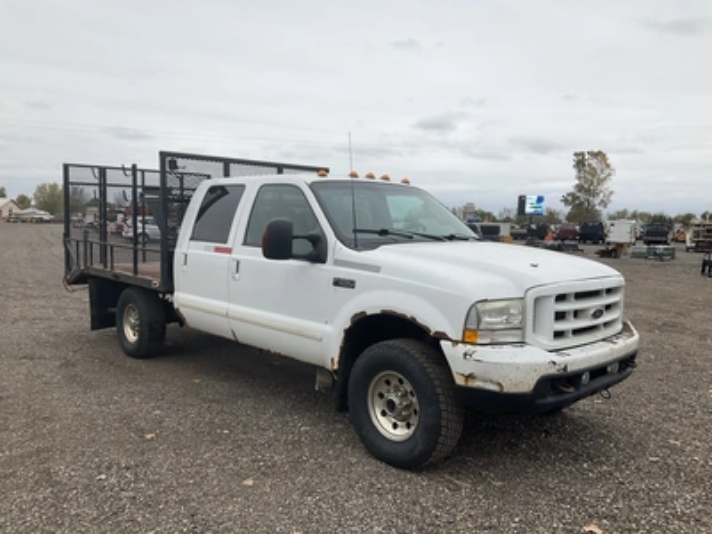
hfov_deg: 61.7
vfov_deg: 48.2
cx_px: 356
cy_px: 267
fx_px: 596
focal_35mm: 29
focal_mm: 3
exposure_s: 1/728
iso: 25
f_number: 1.8
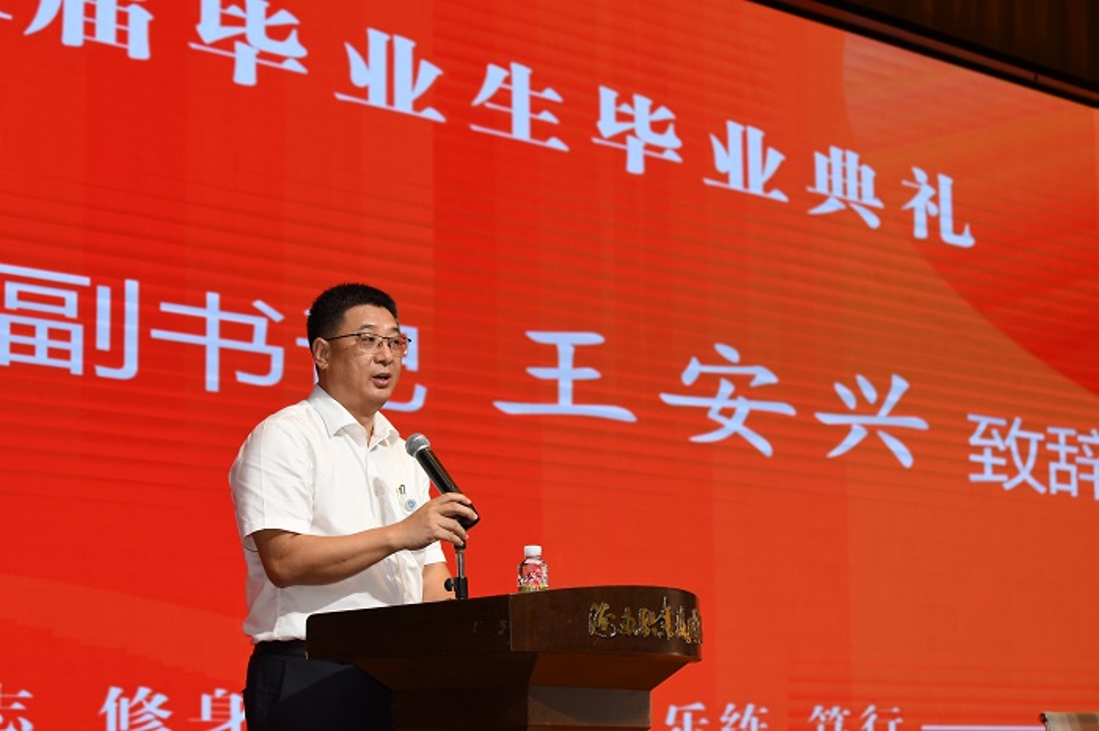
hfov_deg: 22.6
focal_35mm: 90
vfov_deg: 15.2
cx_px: 550
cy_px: 366
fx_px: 2746
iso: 800
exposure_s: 1/125
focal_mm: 60
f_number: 4.5
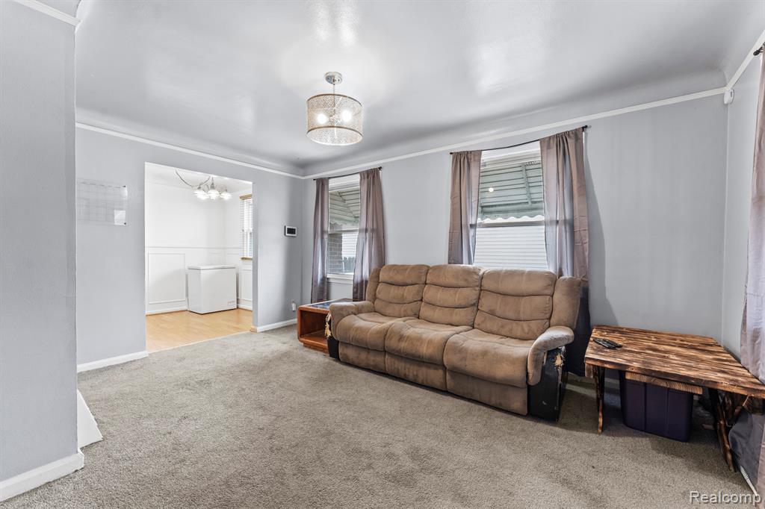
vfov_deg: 81.2
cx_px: 382
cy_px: 254
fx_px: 297
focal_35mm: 14
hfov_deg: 104.3
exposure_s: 1/1.67
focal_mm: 14
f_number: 8
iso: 500
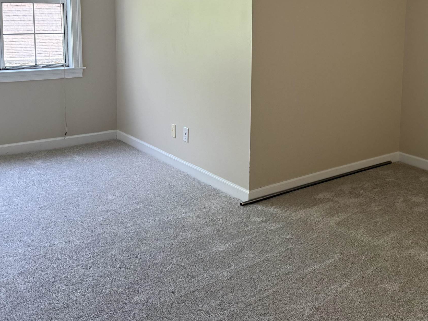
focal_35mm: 44
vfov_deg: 32.1
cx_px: 371
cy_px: 71
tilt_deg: -6.0
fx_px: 544
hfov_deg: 40.3
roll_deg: -2.9
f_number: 1.78
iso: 200
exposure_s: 1/212
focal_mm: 6.76
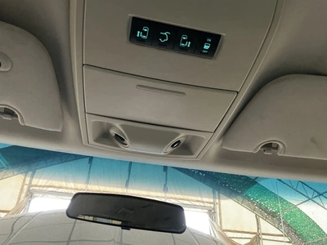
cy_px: 122
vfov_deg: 49.7
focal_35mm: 28
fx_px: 265
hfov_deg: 63.4
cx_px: 164
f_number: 1.8
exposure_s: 1/42
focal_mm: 3
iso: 320
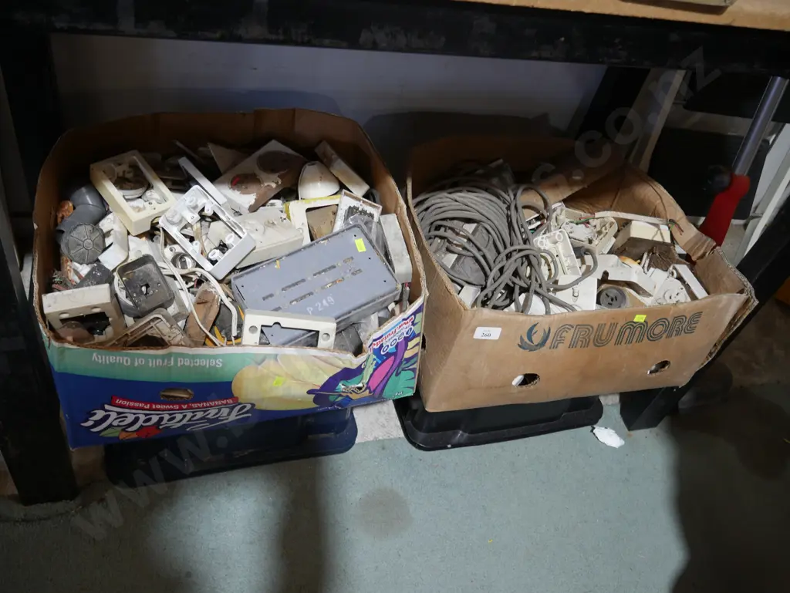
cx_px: 395
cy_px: 296
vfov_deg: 46.8
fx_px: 685
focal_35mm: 30
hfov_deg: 59.9
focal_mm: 15
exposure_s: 1/60
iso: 500
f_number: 3.6
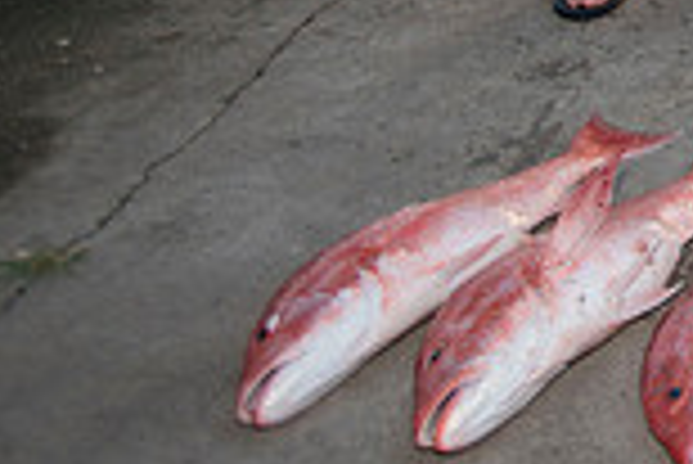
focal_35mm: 83
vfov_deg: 14.4
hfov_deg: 18.7
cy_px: -381
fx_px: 1599
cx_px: 1264
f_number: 2.8
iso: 250
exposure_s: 1/320
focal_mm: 22
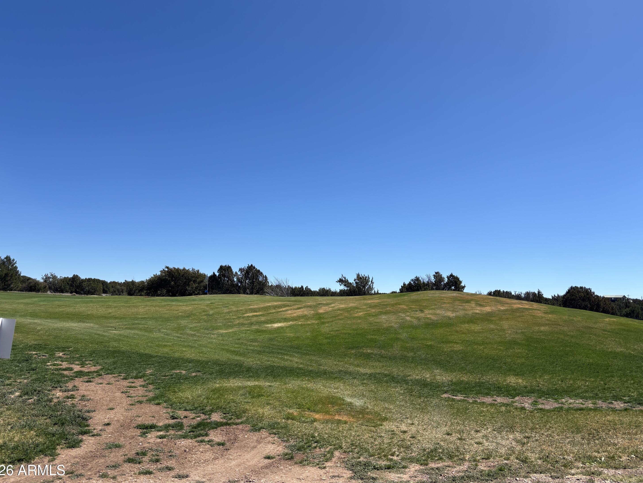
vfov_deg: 51.4
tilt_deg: +6.9
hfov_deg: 65.3
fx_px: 502
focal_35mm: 27
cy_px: 243
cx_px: 315
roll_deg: -1.2
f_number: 1.6
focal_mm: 5.96
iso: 50
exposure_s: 1/4082
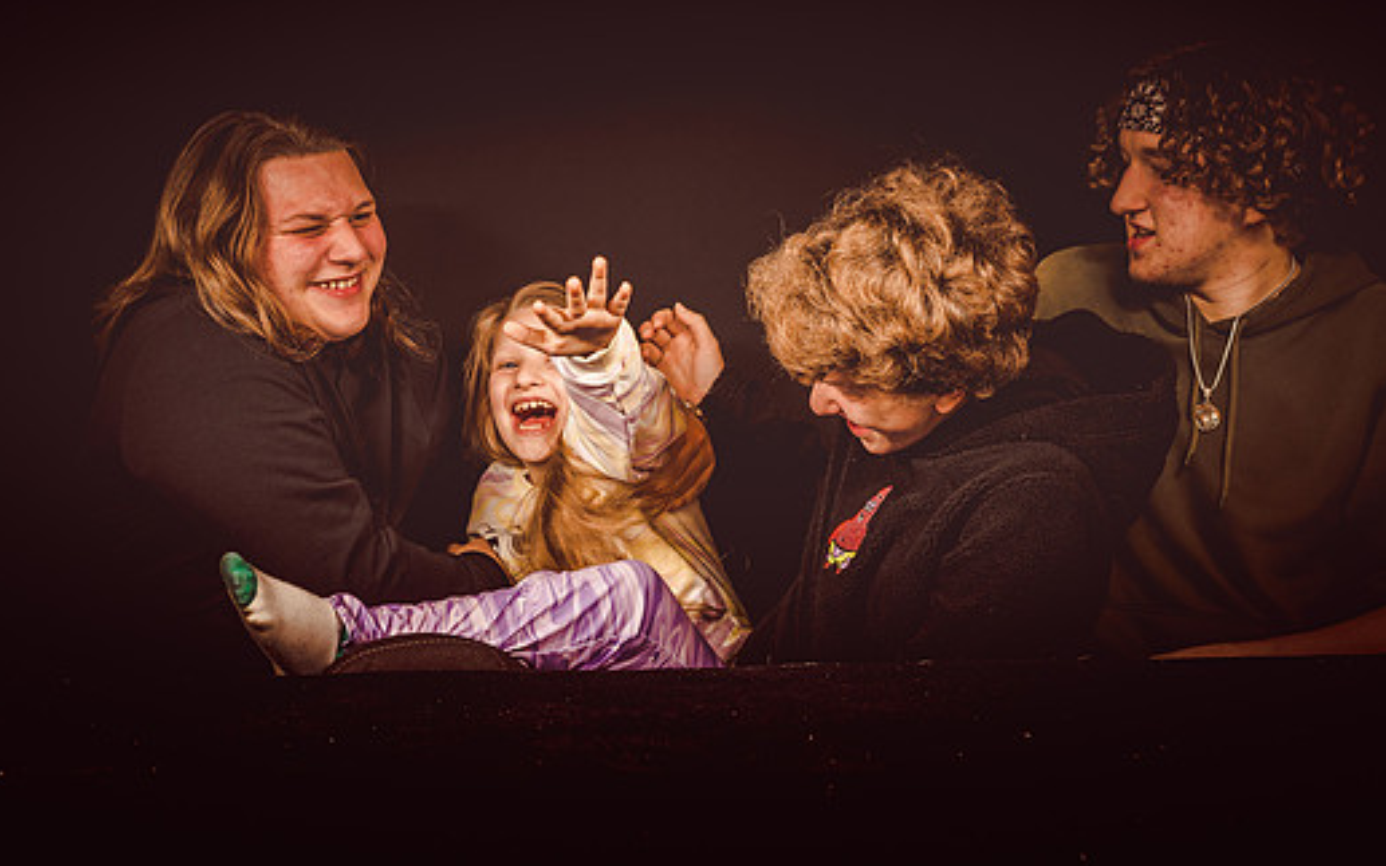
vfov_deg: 19.7
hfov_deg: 31.0
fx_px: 2493
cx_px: 555
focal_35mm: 66
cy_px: 375
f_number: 4
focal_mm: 50
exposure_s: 1/80
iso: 100
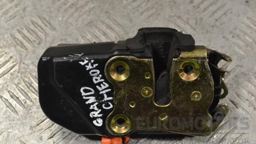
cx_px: 128
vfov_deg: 16.5
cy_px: 66
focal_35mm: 73
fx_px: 495
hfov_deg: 29.0
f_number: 8
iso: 3200
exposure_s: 1/250
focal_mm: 46
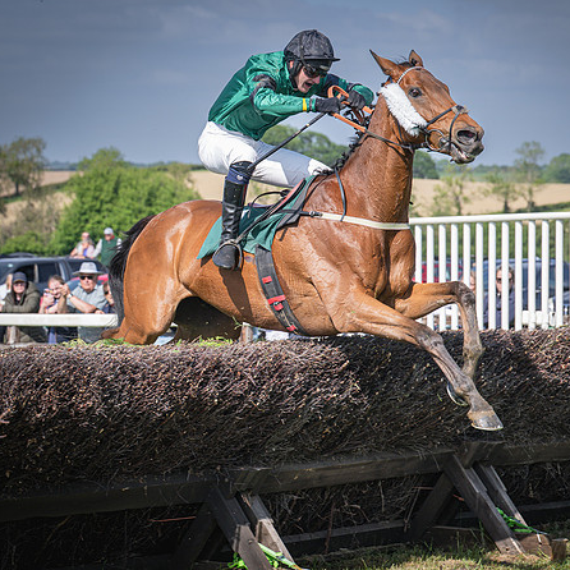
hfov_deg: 14.0
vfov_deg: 14.0
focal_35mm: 125
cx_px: 325
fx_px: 2329
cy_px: 254
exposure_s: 1/1600
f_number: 4
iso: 200
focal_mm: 70
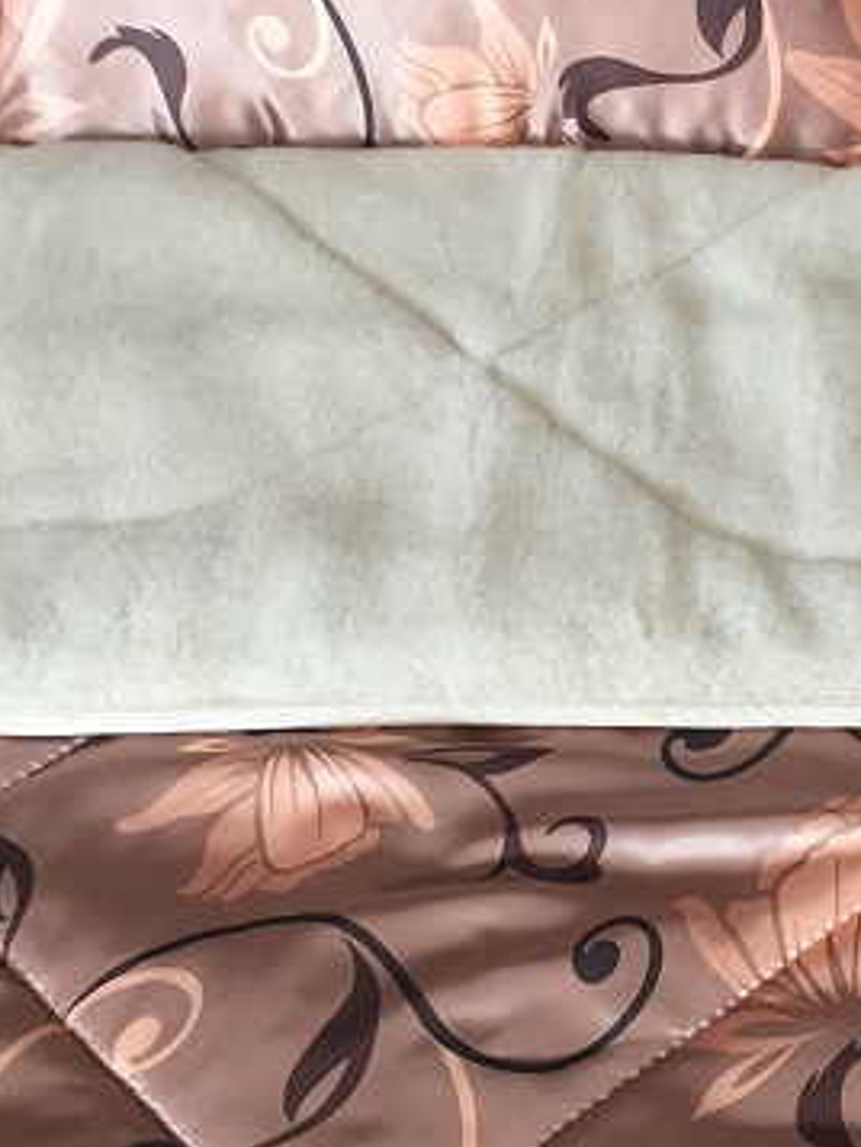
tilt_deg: -47.6
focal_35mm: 65
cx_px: 999
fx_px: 2154
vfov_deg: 29.8
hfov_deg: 21.2
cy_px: 594
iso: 100
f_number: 2.2
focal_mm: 4.15
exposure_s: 1/33
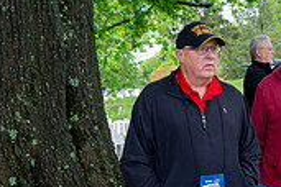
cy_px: 194
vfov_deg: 10.3
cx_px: 197
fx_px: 1030
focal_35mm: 132
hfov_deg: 15.5
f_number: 6.3
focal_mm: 39
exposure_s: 1/100
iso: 640
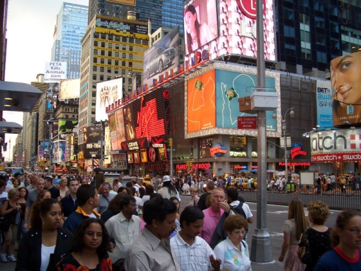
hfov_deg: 52.6
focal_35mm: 35
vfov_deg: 40.7
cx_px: 180
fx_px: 365
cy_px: 136
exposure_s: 1/80
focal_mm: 5.8
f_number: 2.6
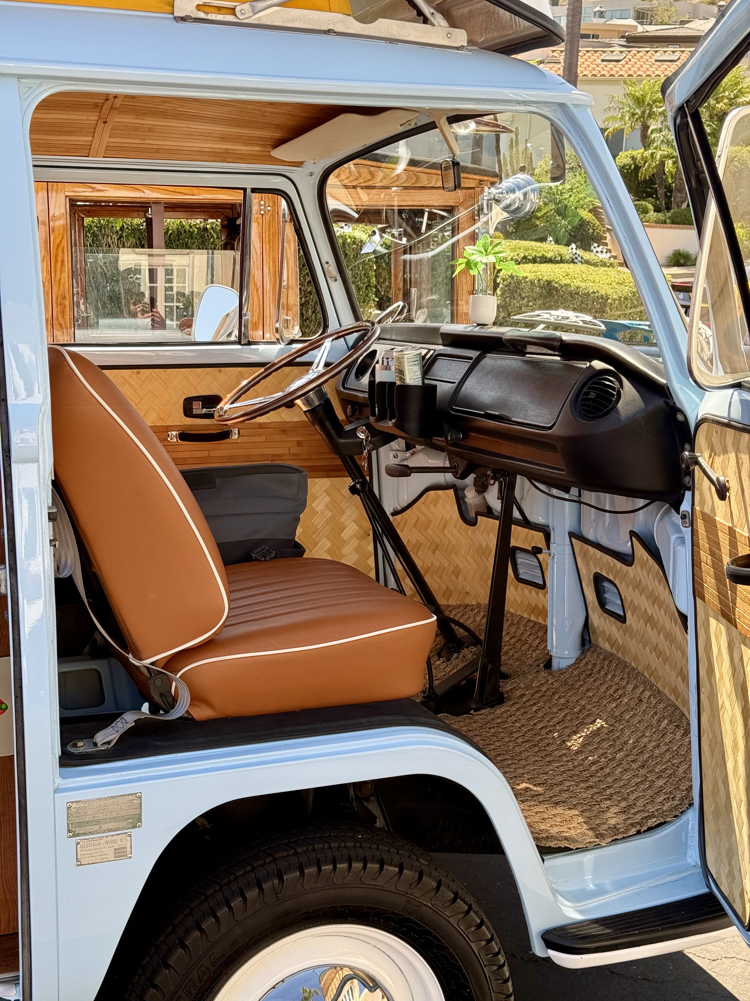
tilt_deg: -12.4
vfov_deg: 39.7
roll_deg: -2.0
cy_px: 500
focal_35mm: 48
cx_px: 375
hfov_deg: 30.3
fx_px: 1387
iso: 100
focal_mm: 6.76
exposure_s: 1/306
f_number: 1.78
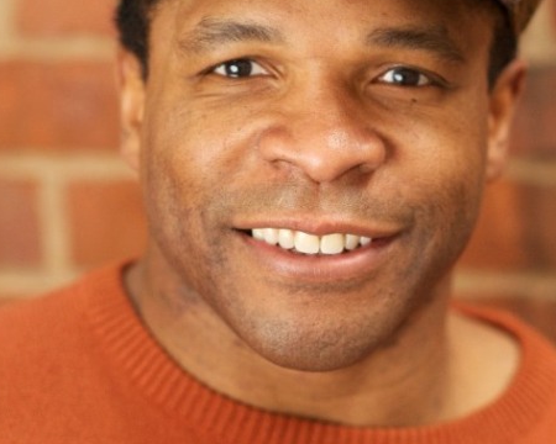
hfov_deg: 8.0
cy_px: 206
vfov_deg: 6.4
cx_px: 495
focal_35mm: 242
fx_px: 3982
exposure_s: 1/200
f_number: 2.8
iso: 640
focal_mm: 135
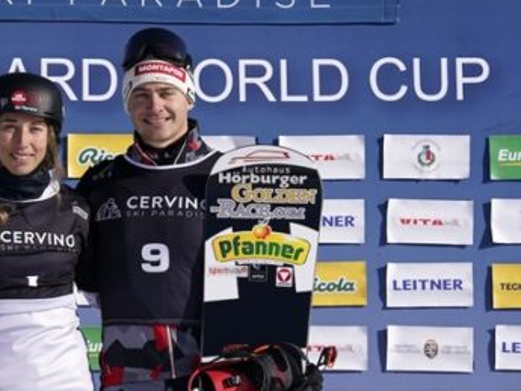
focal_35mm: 276
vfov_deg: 5.4
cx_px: 121
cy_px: 205
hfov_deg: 7.2
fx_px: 4155
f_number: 8
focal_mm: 155
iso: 250
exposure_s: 1/1250
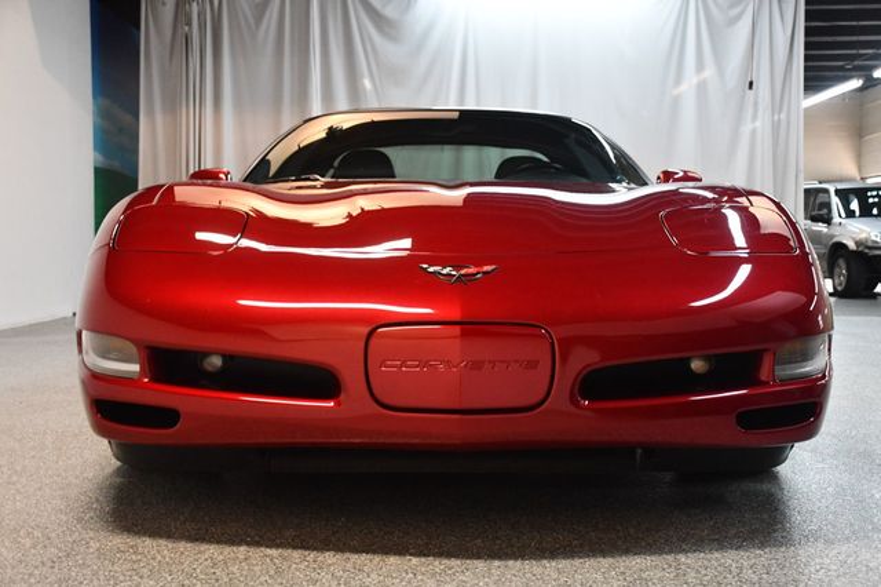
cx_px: 440
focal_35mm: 40
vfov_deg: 33.4
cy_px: 294
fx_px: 978
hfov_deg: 48.5
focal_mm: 27
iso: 2000
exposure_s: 1/125
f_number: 4
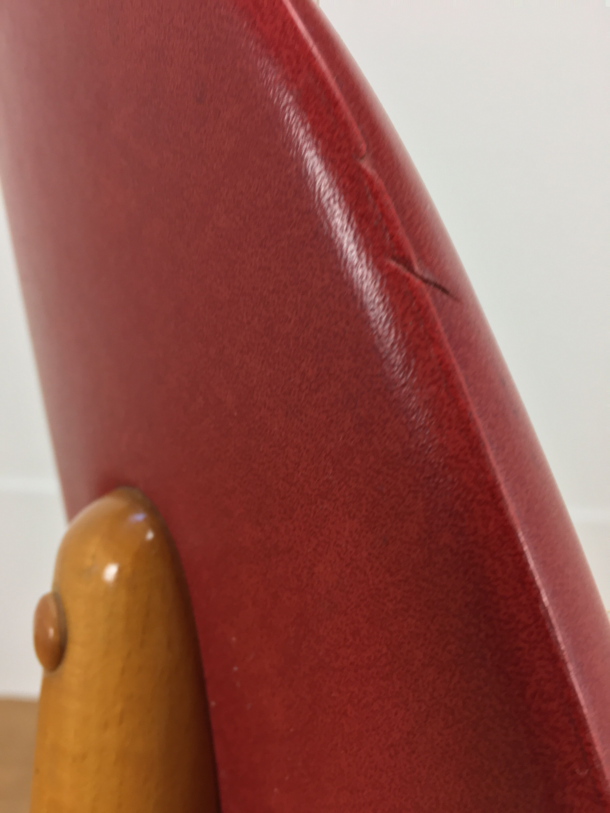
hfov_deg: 48.2
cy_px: 406
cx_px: 305
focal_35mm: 29
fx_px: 681
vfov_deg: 61.7
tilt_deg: -6.3
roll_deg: -4.5
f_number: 2.2
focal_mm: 4.15
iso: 64
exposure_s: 1/33
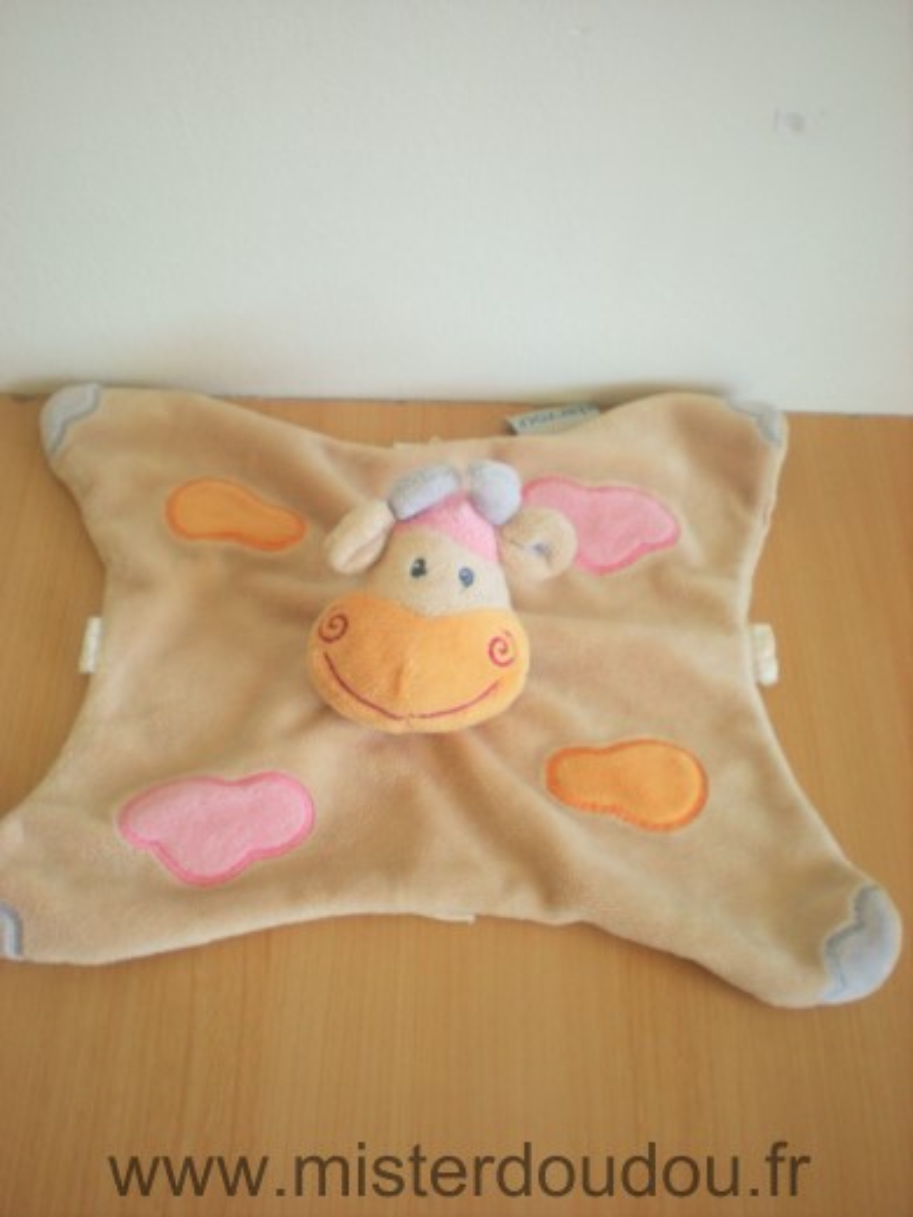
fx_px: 1336
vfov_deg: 49.0
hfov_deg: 37.7
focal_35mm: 38
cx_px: 456
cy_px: 608
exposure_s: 1/58
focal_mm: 6.3
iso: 199
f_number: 3.1
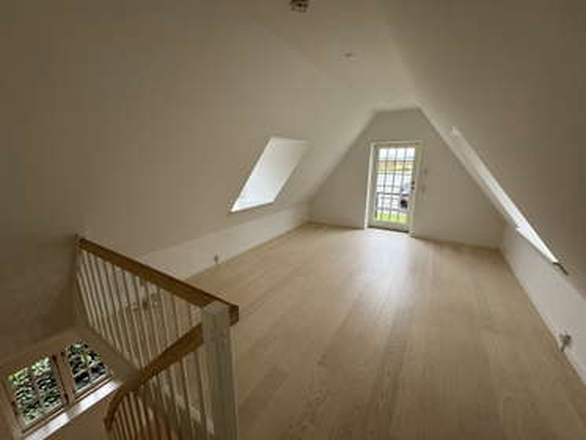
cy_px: 220
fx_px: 237
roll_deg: +0.4
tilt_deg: -14.0
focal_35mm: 14
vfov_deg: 85.7
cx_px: 293
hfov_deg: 102.0
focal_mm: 2.22
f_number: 2.2
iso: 200
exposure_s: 1/100
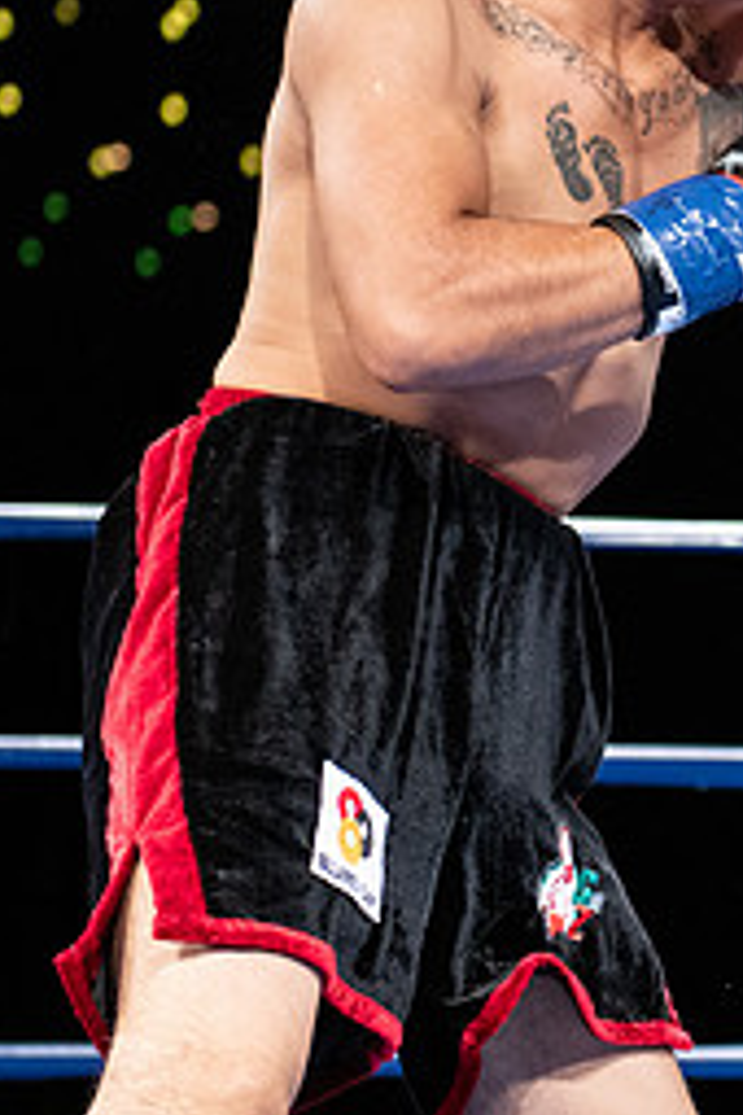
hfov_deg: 7.6
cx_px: 892
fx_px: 5541
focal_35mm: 179
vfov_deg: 11.5
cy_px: 320
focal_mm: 70
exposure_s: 1/1000
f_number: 2.8
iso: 2500
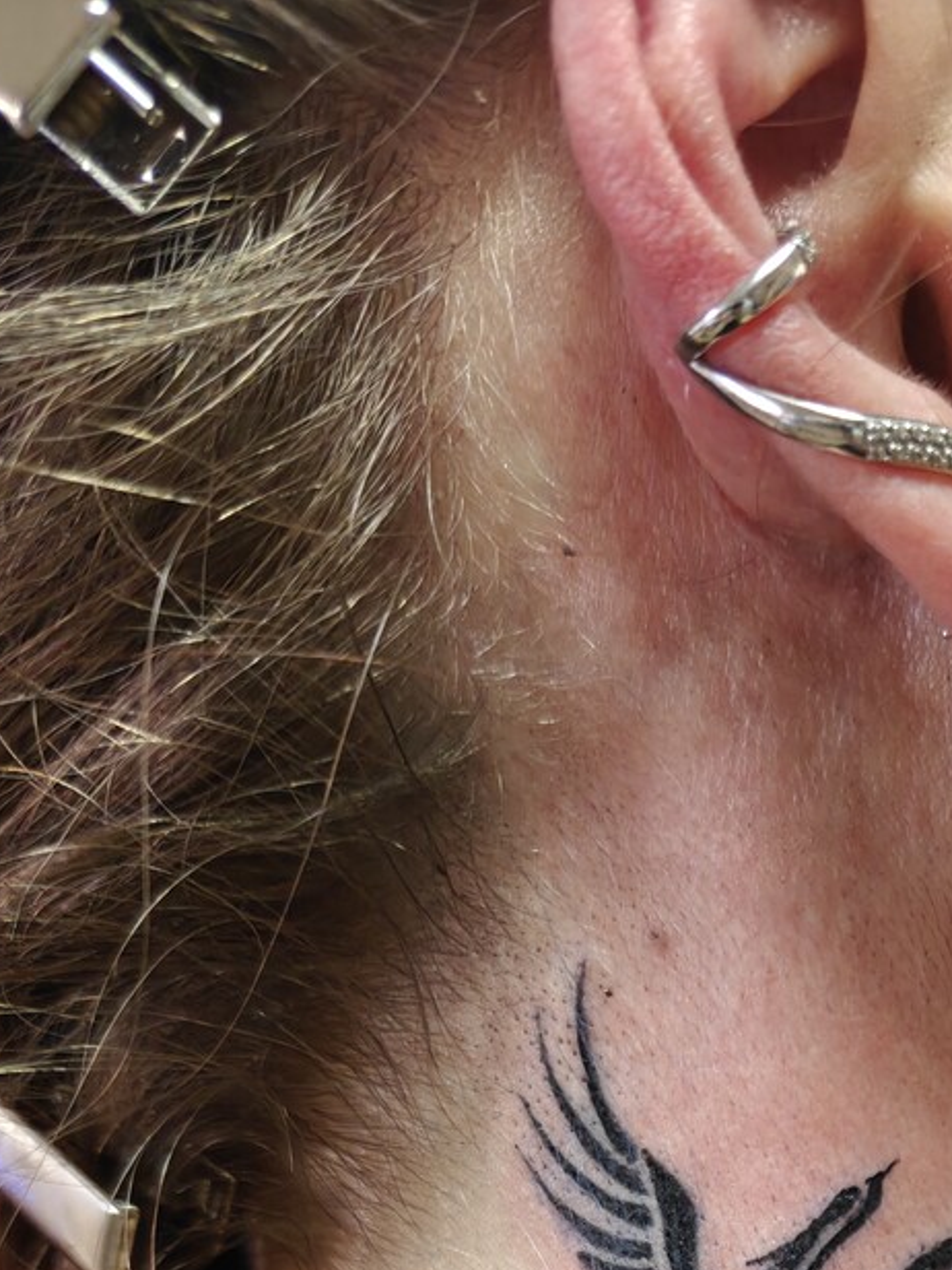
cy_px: 1544
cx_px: 831
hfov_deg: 25.4
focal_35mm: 56
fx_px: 2053
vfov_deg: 29.3
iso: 1000
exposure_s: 1/100
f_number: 1.6
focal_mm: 6.06
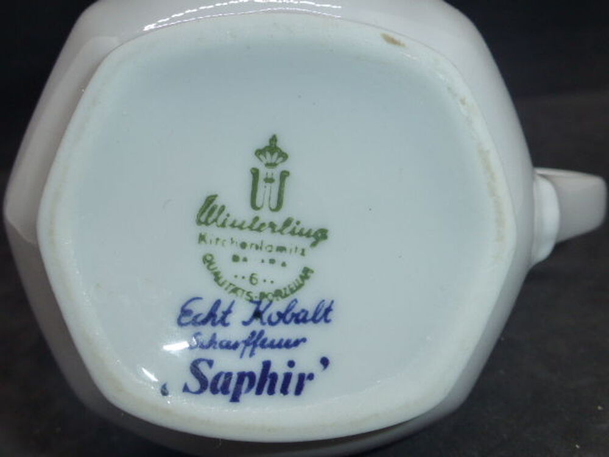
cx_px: 304
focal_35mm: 57
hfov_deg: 33.8
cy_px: 228
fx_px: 1003
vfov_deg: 25.7
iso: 160
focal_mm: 9.7
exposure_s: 1/60
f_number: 4.6
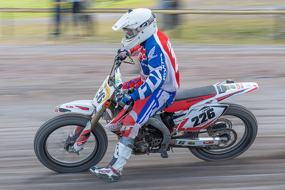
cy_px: 102
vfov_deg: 10.2
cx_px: 130
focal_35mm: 134
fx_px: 1064
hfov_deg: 15.3
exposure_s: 1/160
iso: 160
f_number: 8
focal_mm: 70
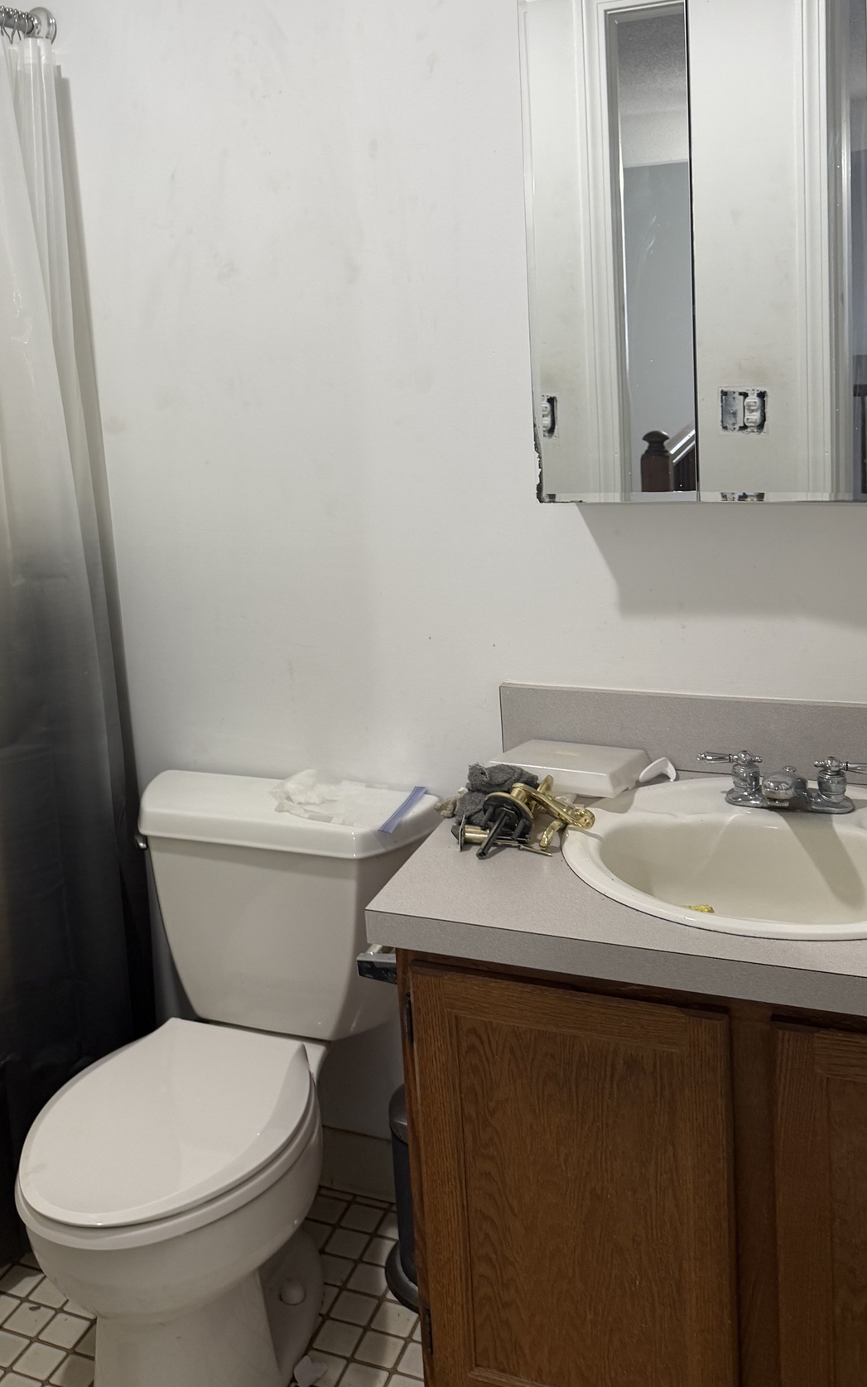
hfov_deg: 35.7
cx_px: 255
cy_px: 508
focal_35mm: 35
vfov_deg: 54.6
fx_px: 1323
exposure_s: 1/60
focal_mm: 6.76
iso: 125
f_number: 1.78
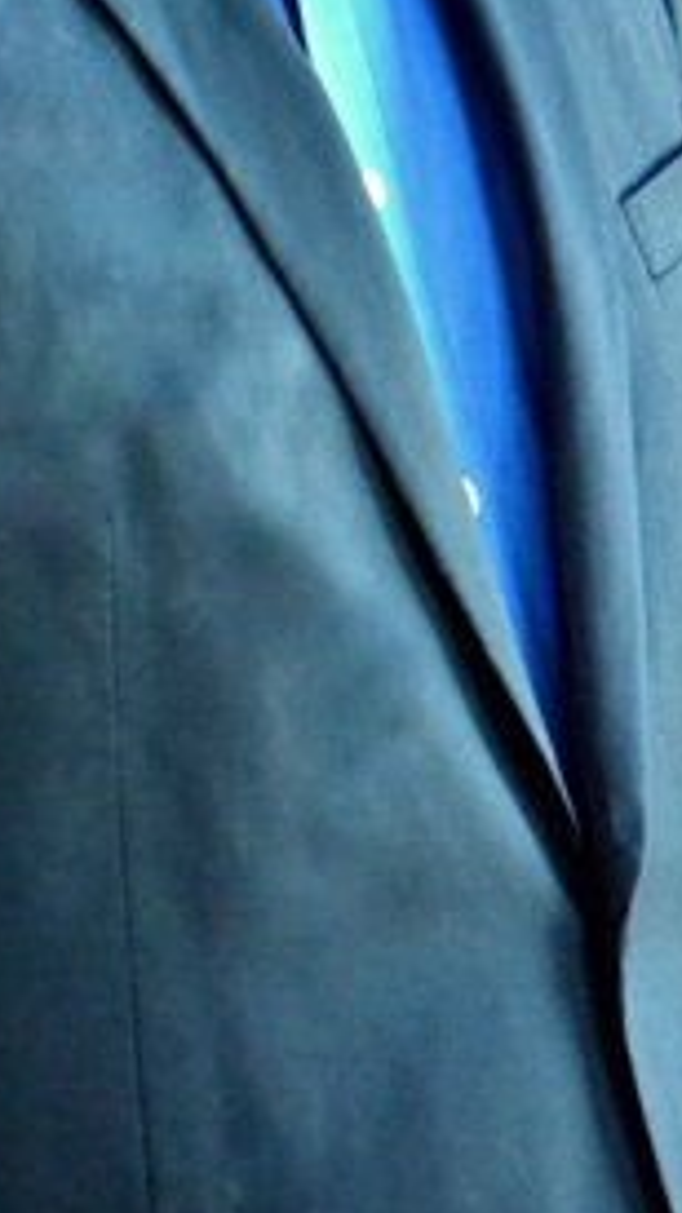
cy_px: -186
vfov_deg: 2.5
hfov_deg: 1.4
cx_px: 89
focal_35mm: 880
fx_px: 28309
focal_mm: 240
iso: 6400
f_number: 5.3
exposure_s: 1/250
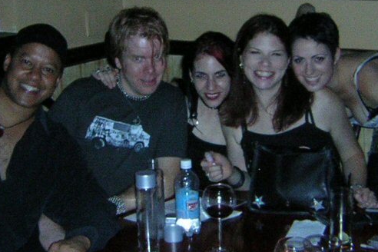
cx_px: 189
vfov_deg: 34.1
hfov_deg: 49.6
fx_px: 409
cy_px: 105
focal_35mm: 39
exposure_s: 1/60.1
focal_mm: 4.7
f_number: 5.2
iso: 200
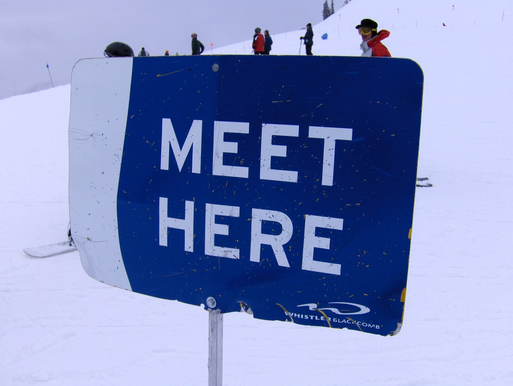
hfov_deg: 52.6
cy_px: 193
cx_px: 256
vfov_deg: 40.8
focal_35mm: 35
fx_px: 519
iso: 100
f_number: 5.5
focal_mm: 7.5
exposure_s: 1/485
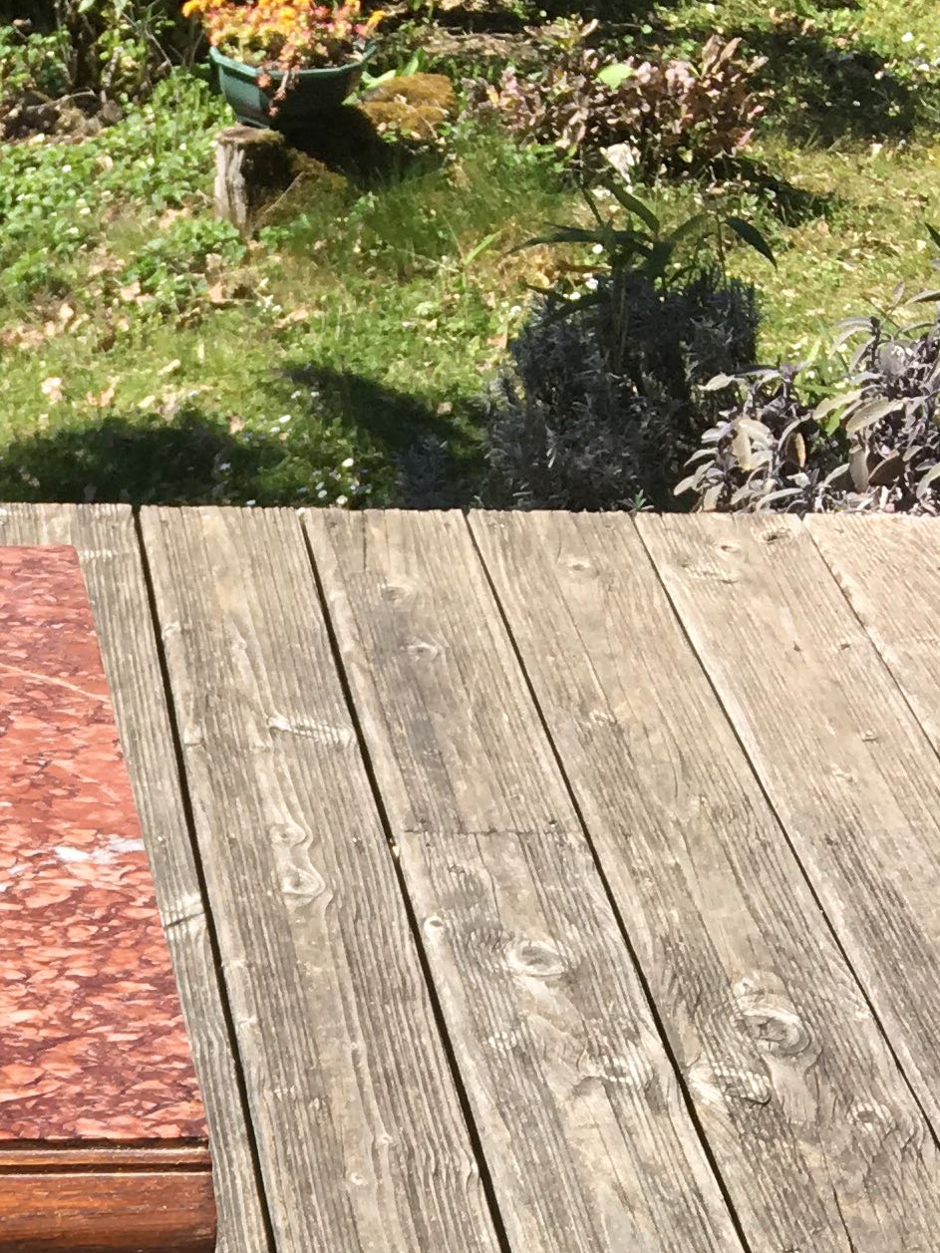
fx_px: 3367
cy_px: 1742
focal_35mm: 93
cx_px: -558
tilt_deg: -41.0
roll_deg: +1.7
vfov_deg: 19.1
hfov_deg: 14.6
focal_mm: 4.15
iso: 25
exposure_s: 1/732
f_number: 2.2
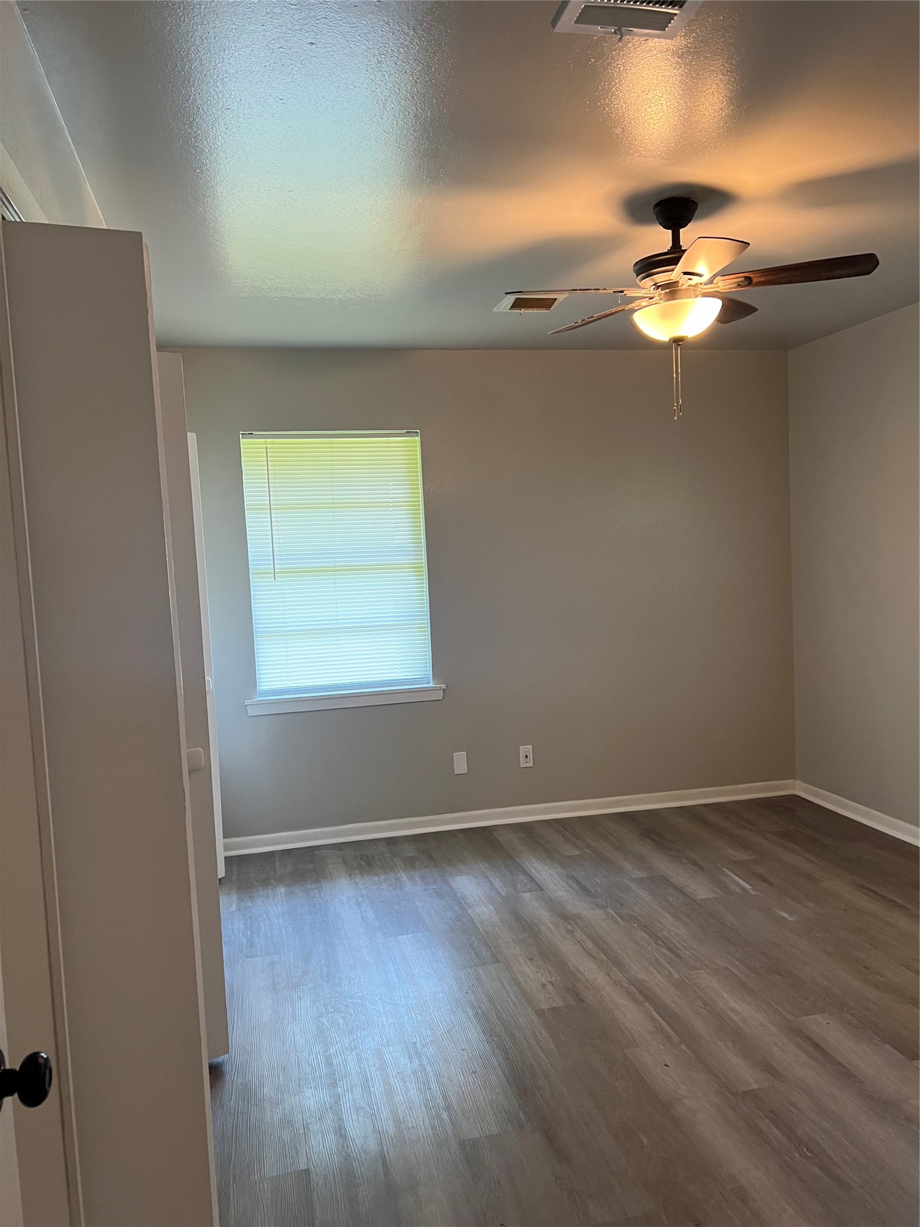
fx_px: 921
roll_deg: +4.2
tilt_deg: -2.8
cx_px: 460
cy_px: 614
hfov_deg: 53.1
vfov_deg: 67.3
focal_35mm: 26
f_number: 1.5
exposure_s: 1/60
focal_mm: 5.7
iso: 100
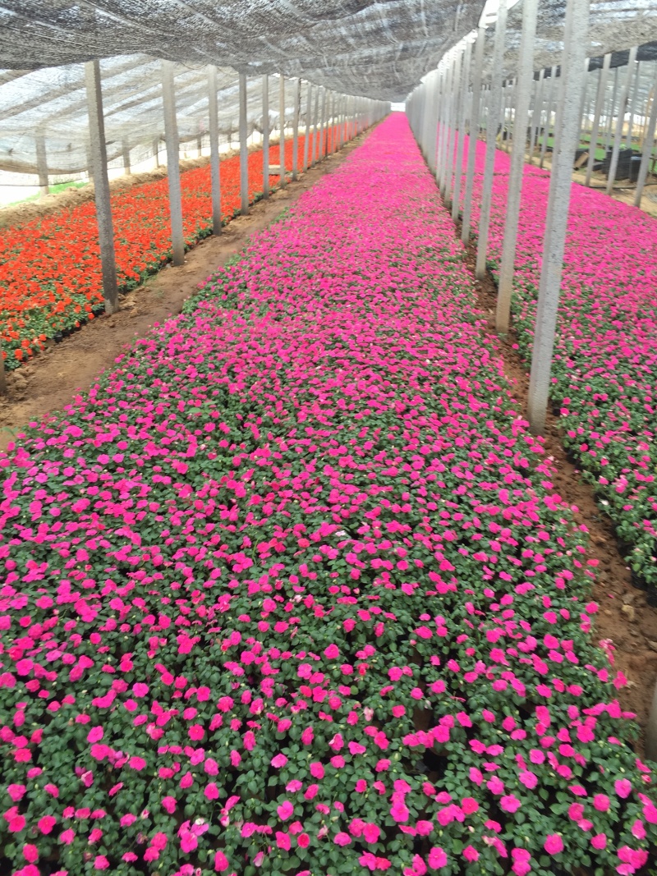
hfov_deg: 48.2
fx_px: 734
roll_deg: +1.6
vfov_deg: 61.7
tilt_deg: -25.4
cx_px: 328
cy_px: 438
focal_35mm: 29
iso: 32
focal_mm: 4.15
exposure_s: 1/134
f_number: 2.2
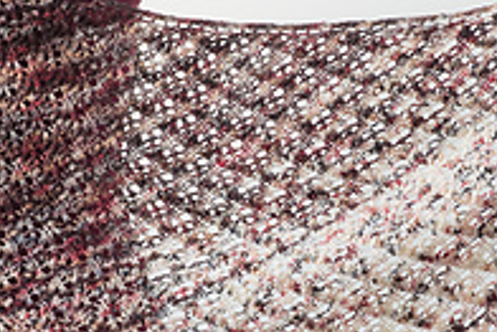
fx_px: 3827
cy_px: 191
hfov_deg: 7.4
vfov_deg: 5.0
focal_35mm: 277
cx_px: 221
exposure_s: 1/160
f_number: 5
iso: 1000
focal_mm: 85
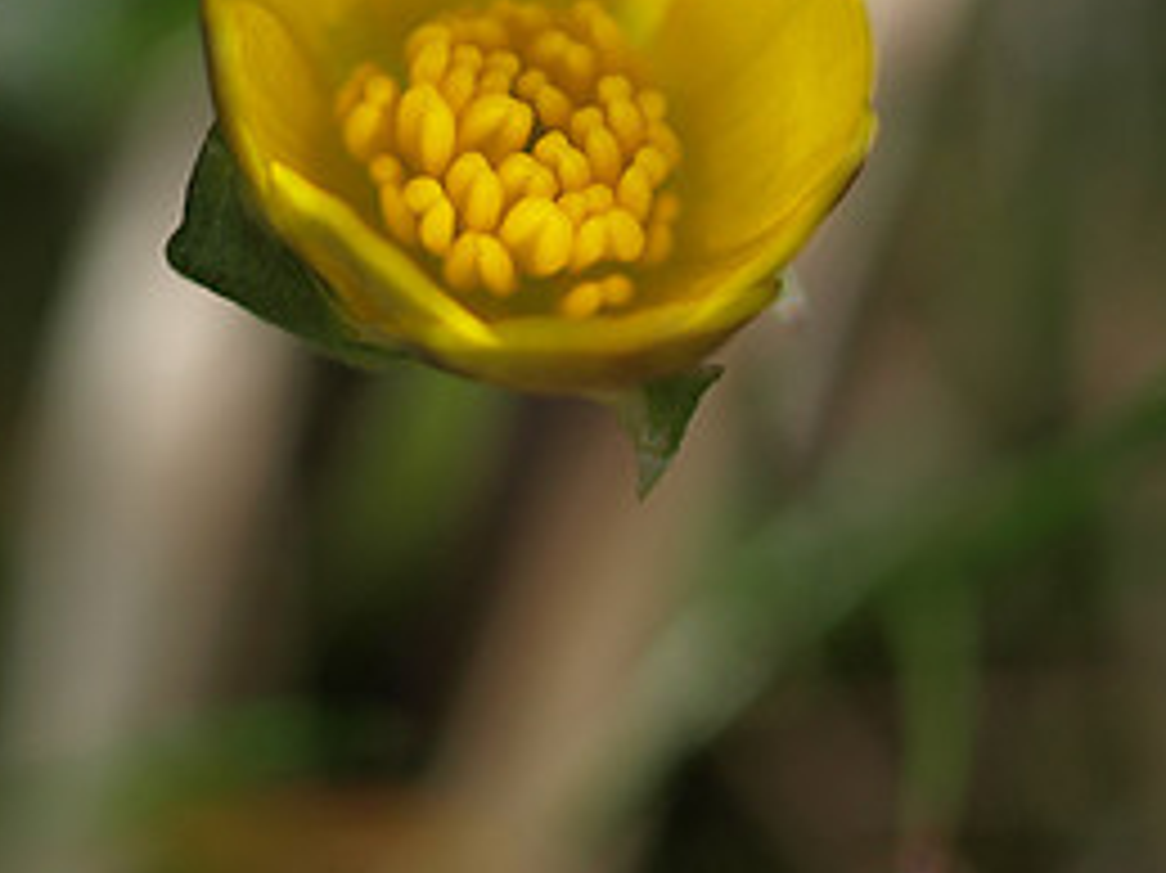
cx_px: 554
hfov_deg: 12.6
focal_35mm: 157
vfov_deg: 9.4
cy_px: 88
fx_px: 5286
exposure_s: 1/500
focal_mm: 35
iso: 100
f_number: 3.5
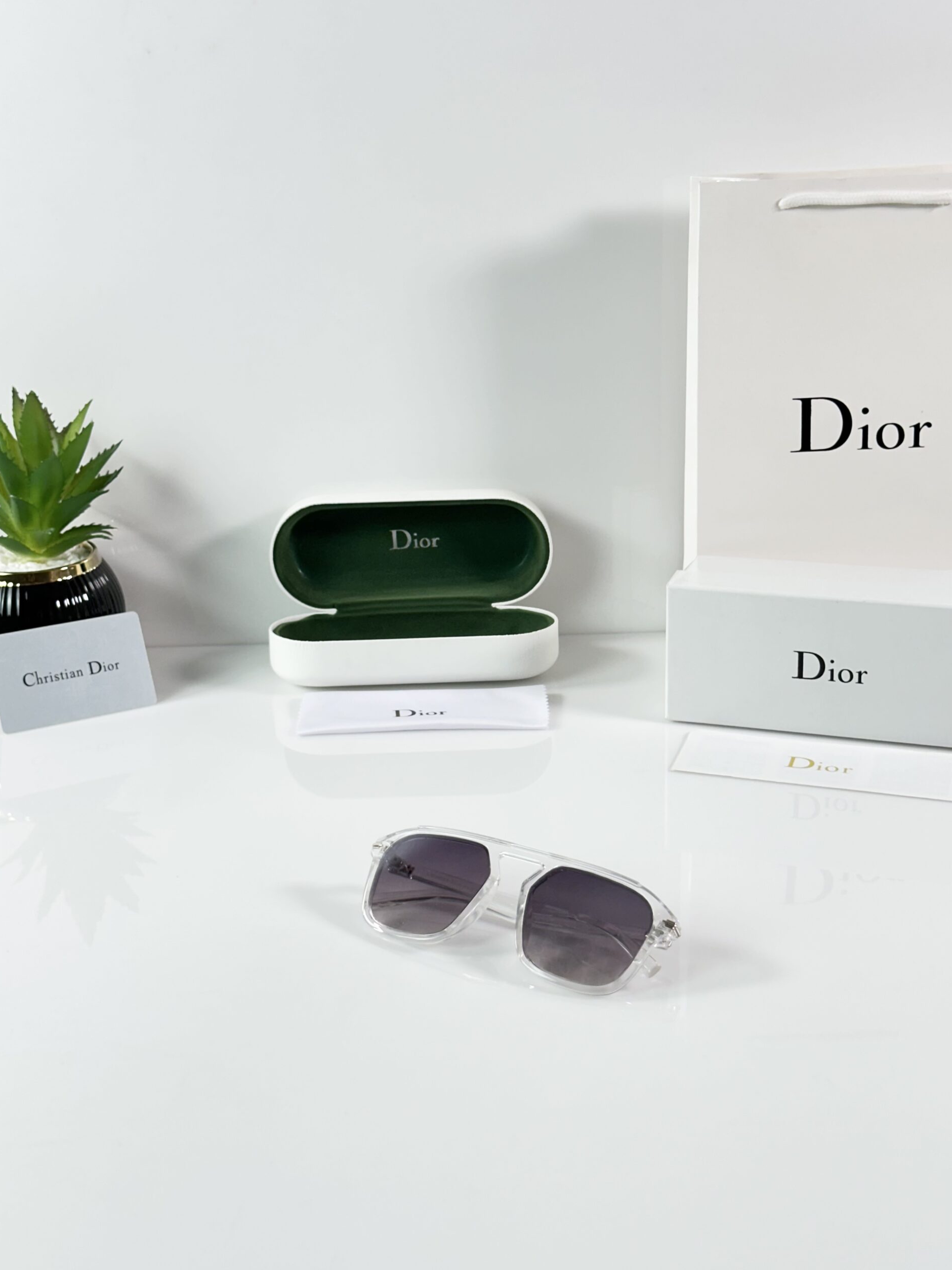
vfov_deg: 38.9
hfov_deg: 29.7
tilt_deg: -19.9
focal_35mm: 49
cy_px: 622
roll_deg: +1.0
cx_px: 484
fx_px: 1797
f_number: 1.78
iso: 64
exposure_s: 1/100
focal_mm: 6.86
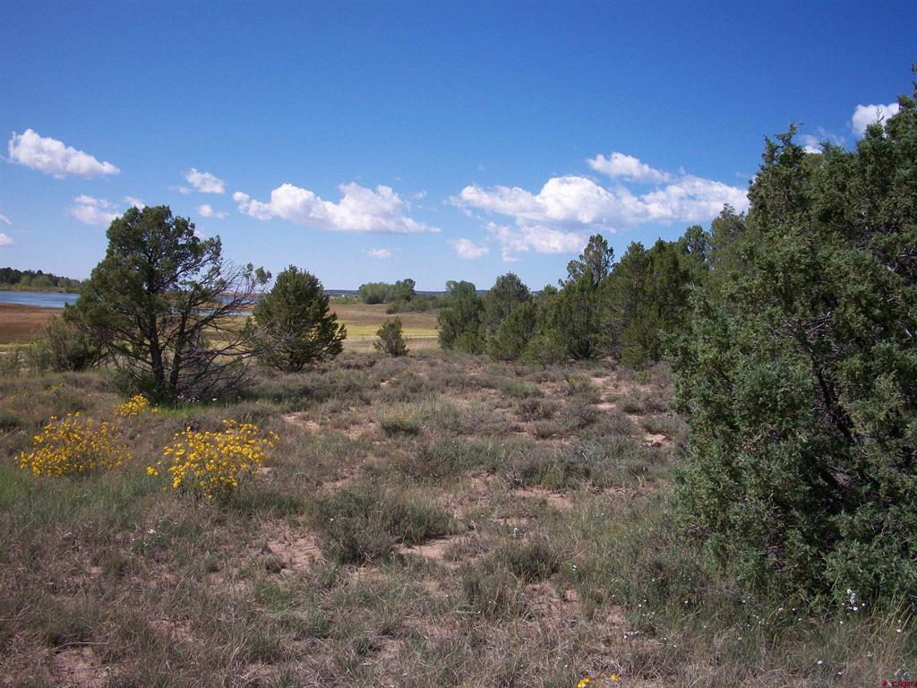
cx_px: 458
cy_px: 344
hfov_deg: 52.6
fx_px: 927
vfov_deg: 40.7
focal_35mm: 35
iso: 80
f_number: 5.6
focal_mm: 6.3
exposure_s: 1/500
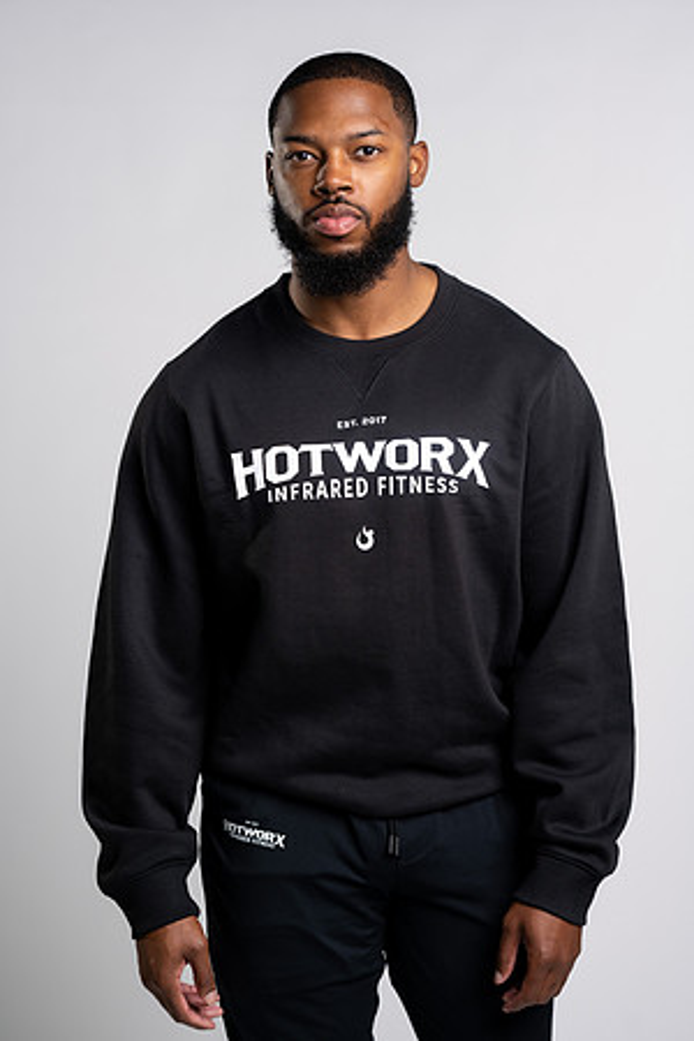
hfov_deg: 16.1
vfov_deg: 23.9
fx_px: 2458
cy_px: 520
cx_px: 347
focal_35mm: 85
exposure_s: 1/160
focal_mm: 85
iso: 200
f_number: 4
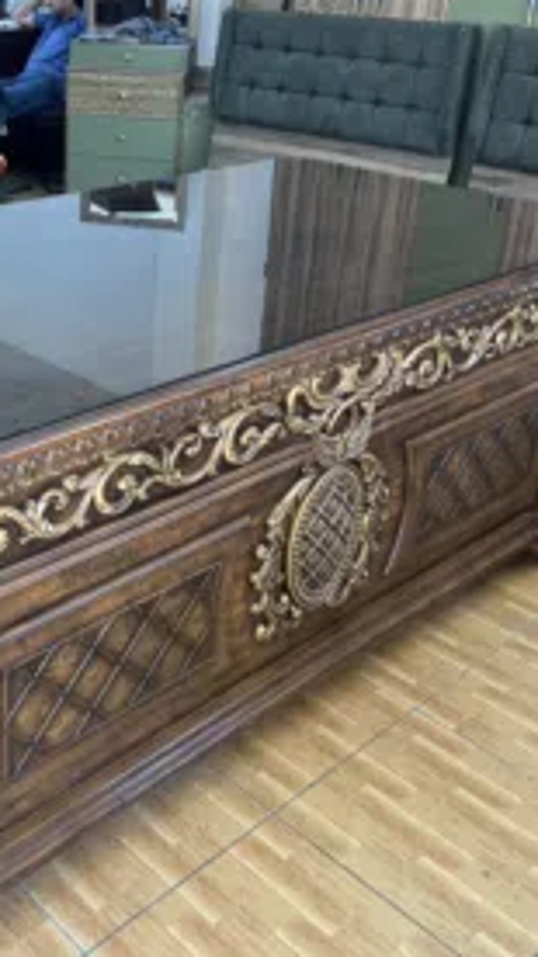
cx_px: 90
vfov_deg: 49.2
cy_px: 392
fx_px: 1041
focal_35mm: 41
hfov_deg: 28.2
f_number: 1.5
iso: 100
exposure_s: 1/100
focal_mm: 5.7
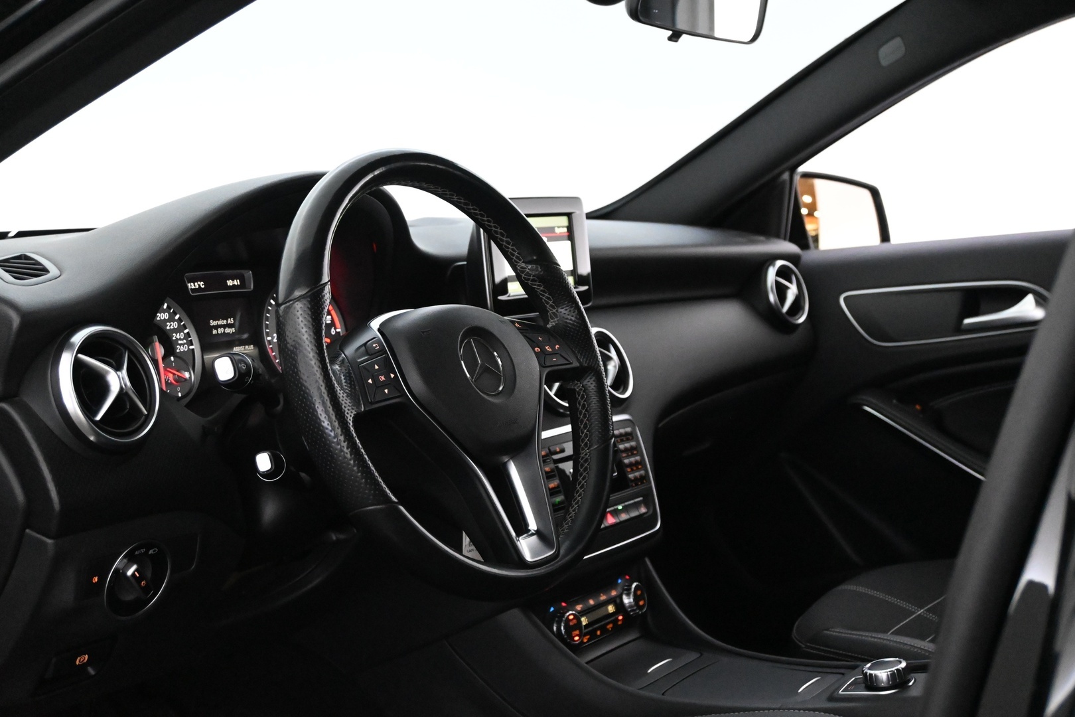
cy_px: 358
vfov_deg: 28.5
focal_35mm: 47
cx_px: 538
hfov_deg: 41.7
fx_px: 1411
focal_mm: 31.5
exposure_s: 1/50
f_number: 5
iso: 8000
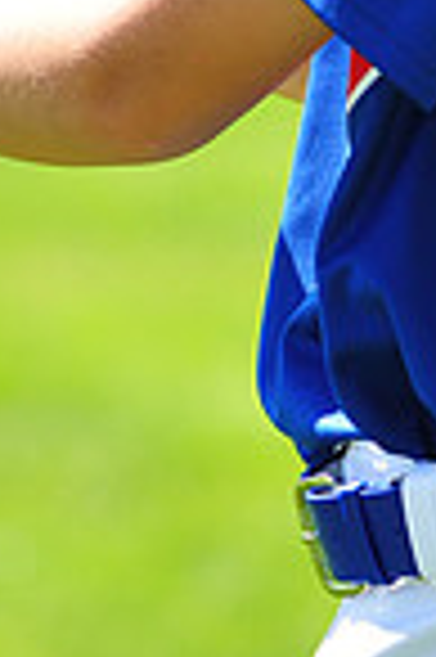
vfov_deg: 3.1
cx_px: 364
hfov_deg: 2.1
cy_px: -576
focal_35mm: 657
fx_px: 11963
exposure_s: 1/400
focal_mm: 165
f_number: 5.6
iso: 200
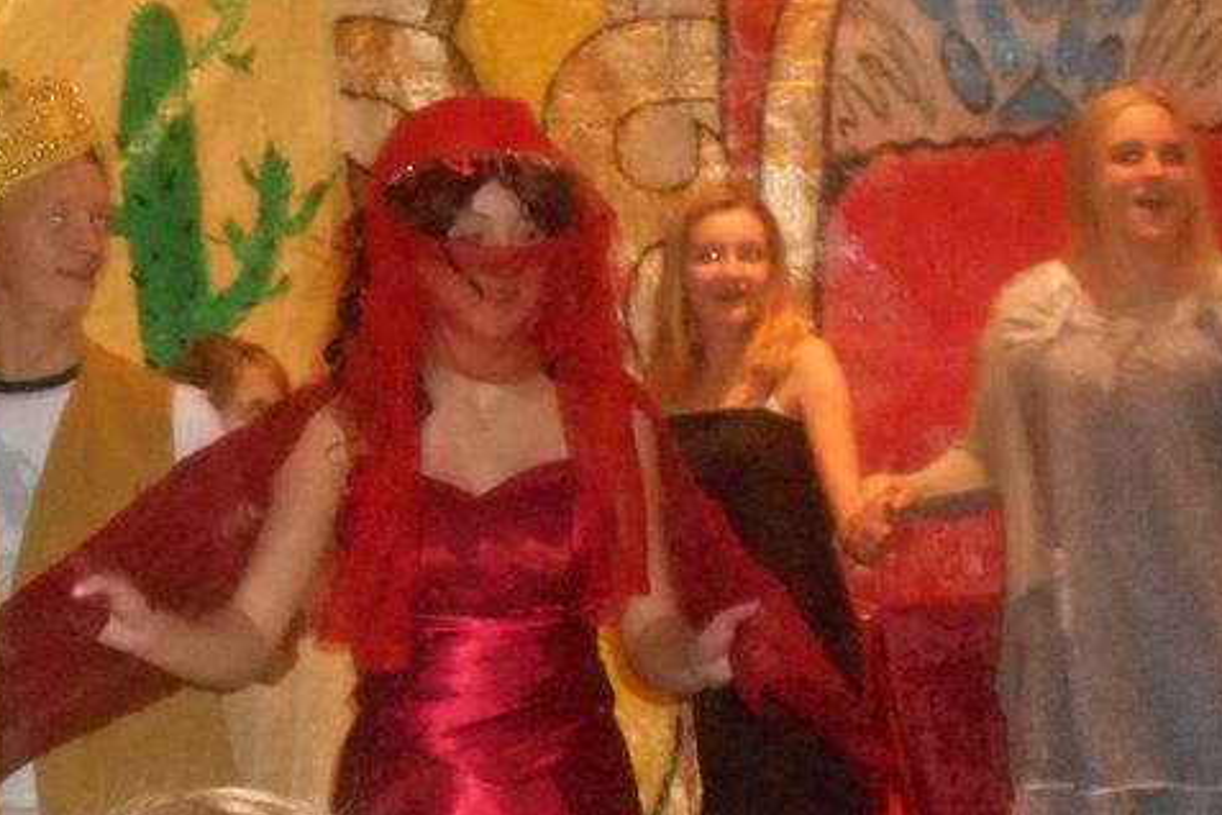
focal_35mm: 109
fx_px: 3700
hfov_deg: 18.7
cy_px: 487
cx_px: 466
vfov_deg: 12.6
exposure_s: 1/60
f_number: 4.5
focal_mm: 8.8
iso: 1600
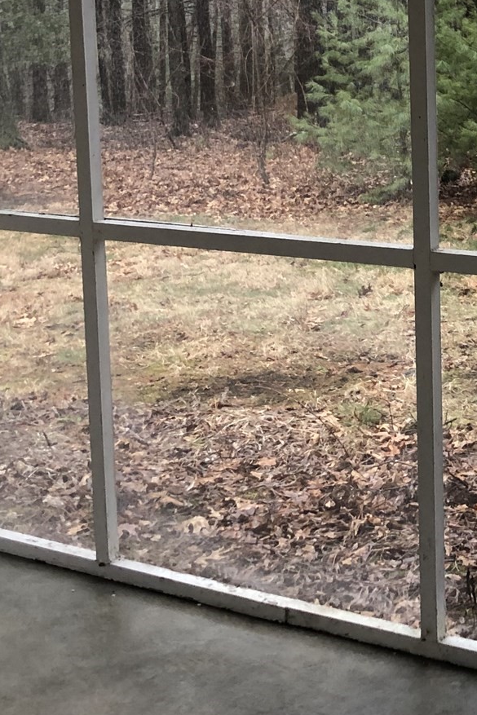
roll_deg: +0.8
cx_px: 495
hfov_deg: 19.4
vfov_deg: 29.0
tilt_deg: -7.8
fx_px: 1351
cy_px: 139
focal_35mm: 68
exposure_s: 1/30
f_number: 1.8
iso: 40
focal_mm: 3.99
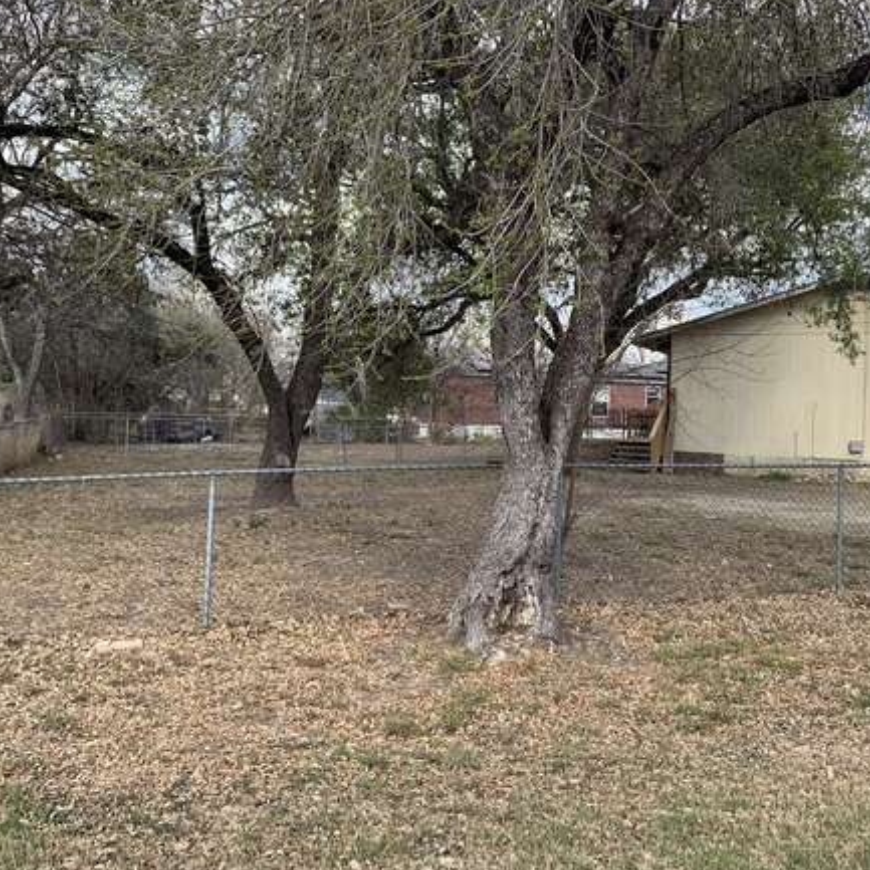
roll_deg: -2.2
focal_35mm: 34
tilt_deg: +0.1
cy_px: 404
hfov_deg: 48.4
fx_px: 967
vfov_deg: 48.4
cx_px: 480
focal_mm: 4.25
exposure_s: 1/656
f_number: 1.8
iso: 25
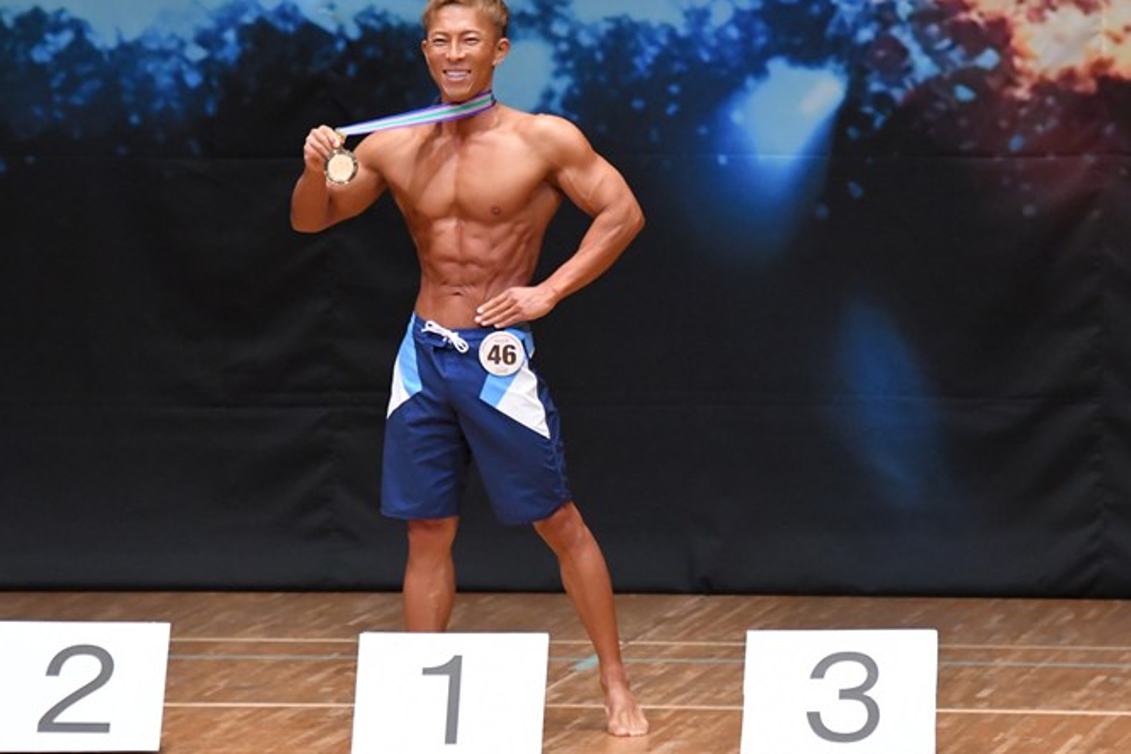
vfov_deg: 3.9
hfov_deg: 5.9
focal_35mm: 349
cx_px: 580
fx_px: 10964
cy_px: 355
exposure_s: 1/400
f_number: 5.6
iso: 6400
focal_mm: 200
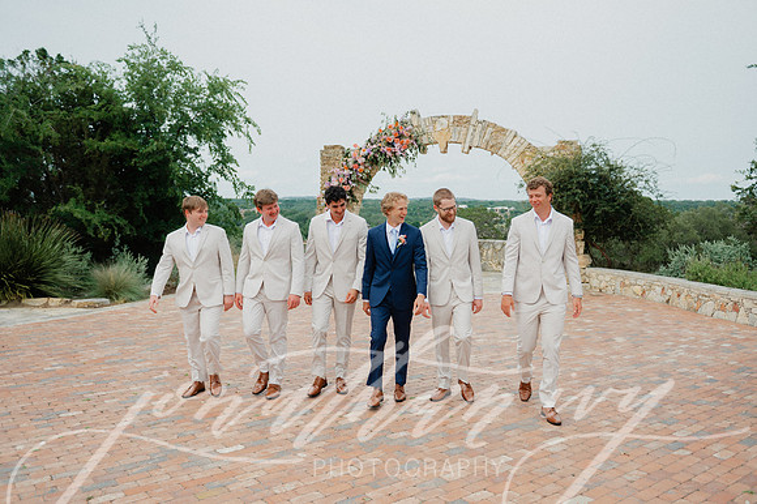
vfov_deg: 43.5
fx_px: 631
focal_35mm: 30
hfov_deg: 61.9
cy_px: 252
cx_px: 379
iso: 400
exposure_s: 1/5000
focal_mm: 28
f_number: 2.8
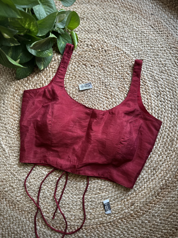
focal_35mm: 24
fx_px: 165
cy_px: 119
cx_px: 89
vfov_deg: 71.6
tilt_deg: -85.2
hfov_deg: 56.8
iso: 160
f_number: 1.78
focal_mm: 6.86
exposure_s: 1/121
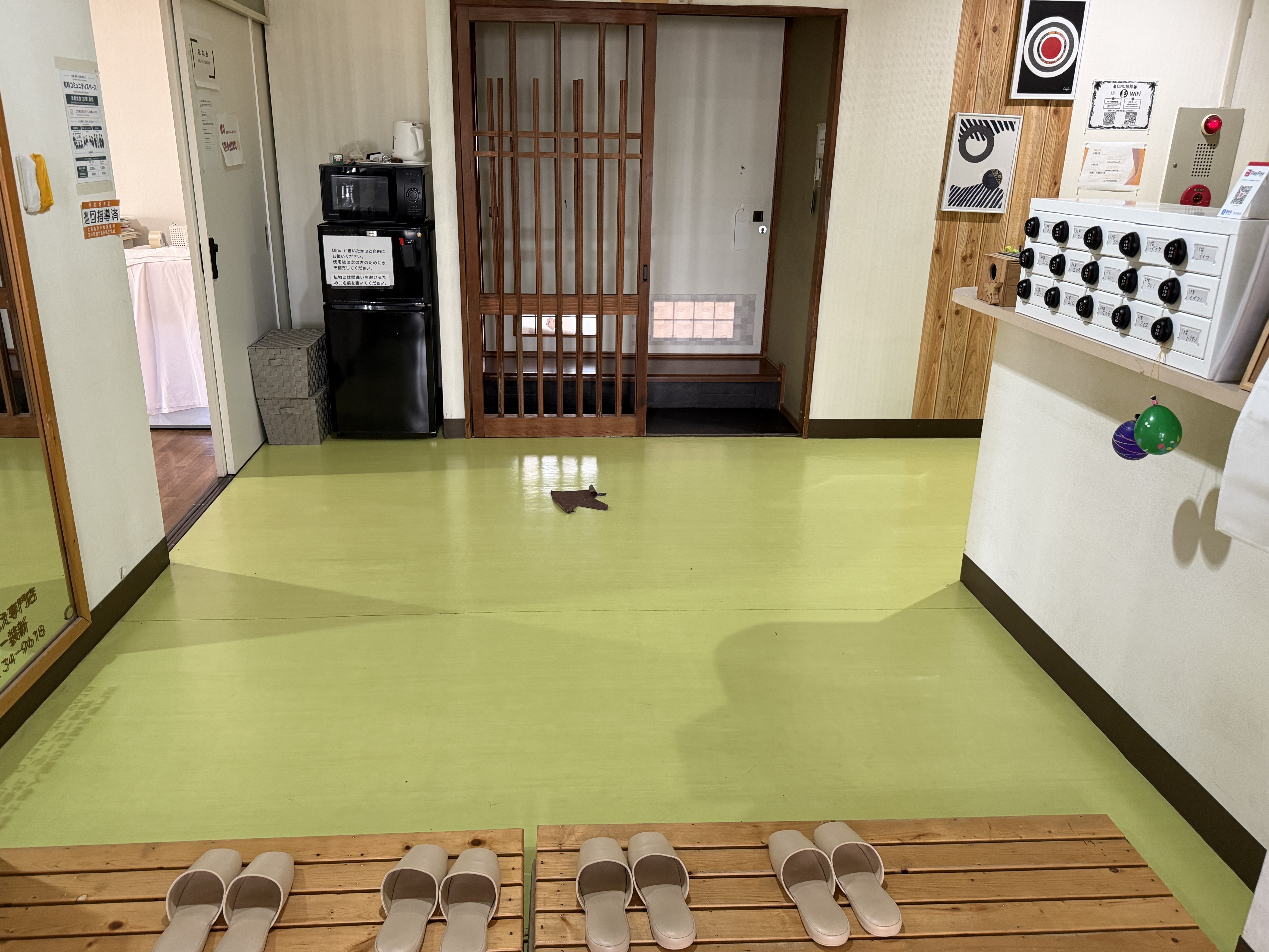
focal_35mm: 25
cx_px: 615
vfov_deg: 54.9
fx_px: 916
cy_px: 458
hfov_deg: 69.4
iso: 320
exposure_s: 1/53
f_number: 1.78
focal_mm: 6.76
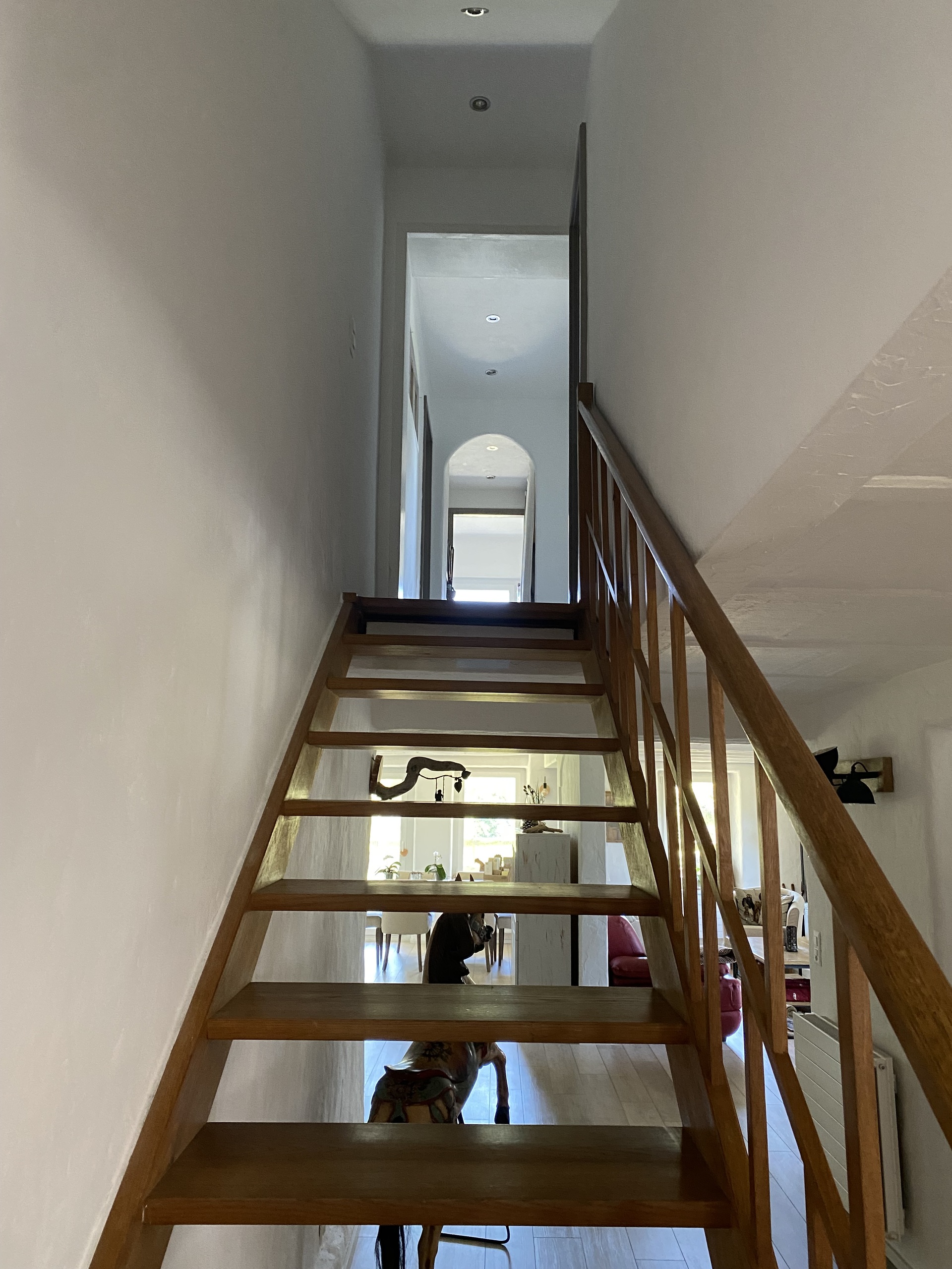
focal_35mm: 26
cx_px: 476
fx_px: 953
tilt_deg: +11.0
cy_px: 634
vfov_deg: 67.3
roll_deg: -1.4
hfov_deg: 53.1
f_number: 1.8
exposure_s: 1/60
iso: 400
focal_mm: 4.25
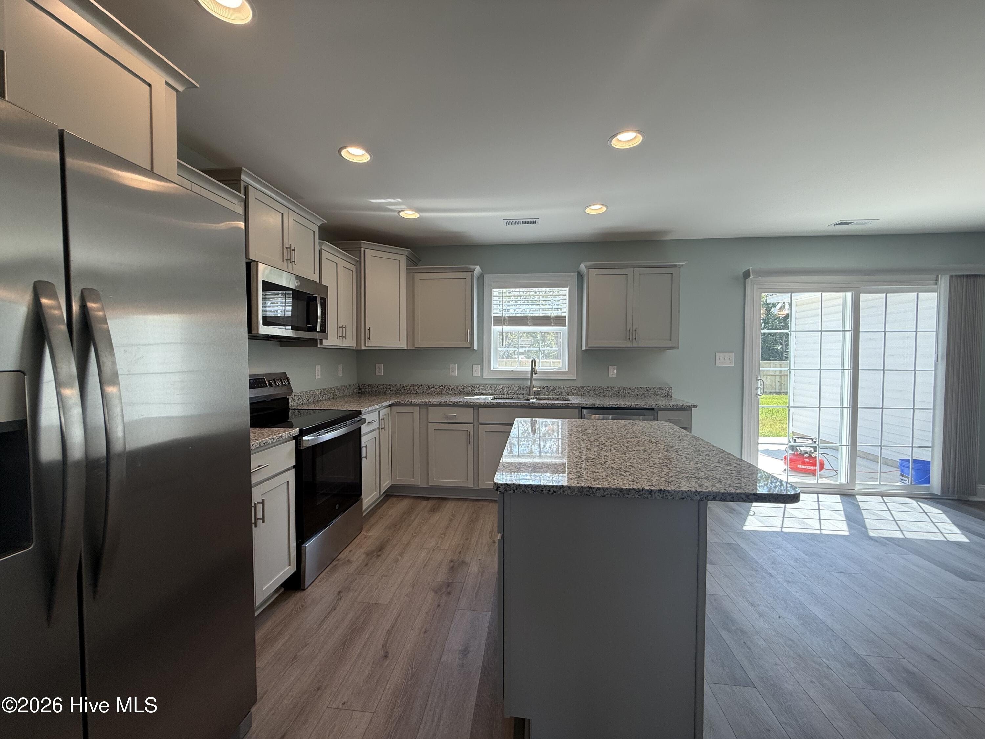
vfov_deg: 85.7
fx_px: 398
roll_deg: -0.3
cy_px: 370
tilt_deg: -1.4
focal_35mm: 14
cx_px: 492
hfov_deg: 102.1
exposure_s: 1/120
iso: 80
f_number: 2.2
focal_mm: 2.22
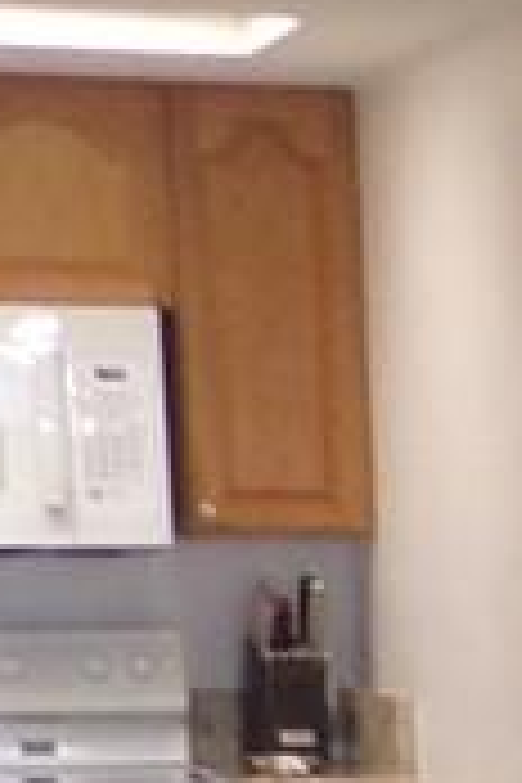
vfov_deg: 8.7
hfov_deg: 5.3
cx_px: 2088
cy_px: 1300
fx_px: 4980
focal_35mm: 229
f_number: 3
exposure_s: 1/34
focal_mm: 4.3
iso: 176
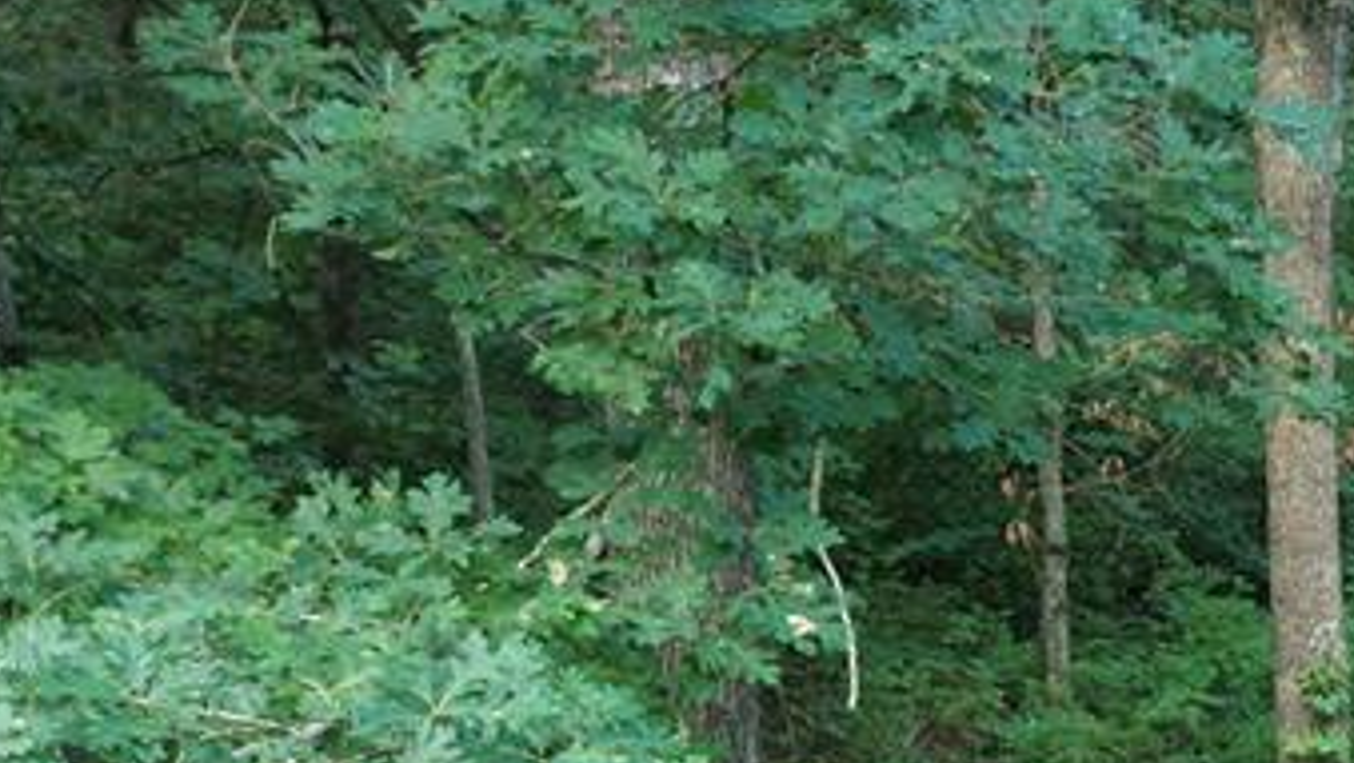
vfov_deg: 13.8
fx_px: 2837
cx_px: 1957
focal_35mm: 79
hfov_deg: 22.6
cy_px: 1322
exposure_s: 1/20
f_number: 1.8
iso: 100
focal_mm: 8.67
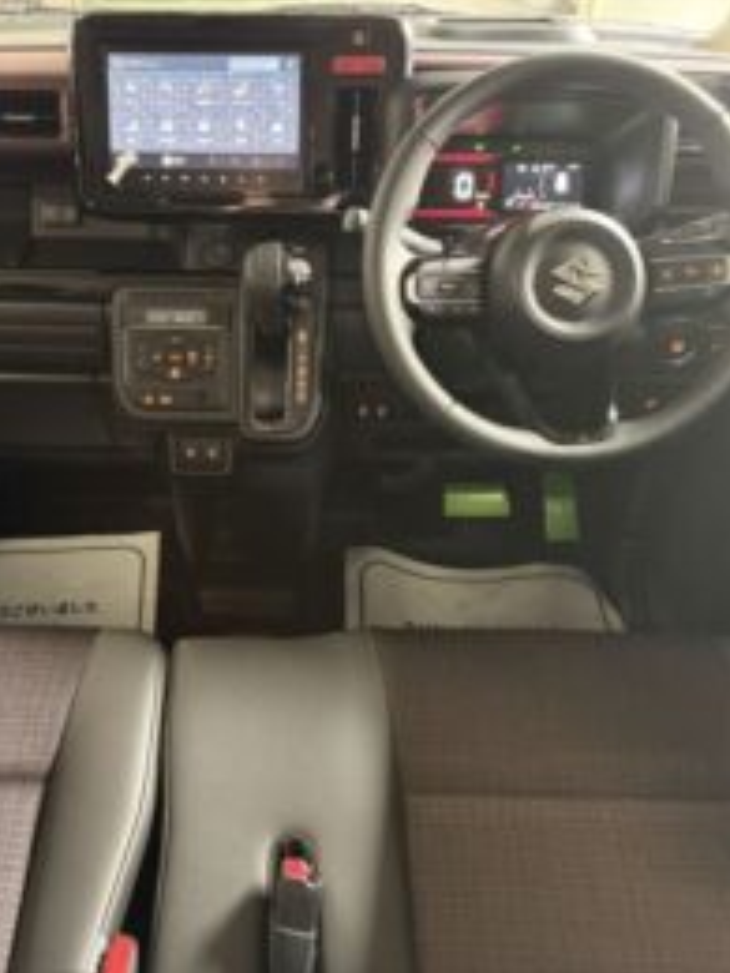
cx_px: 258
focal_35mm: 35
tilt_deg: -34.3
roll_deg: -0.1
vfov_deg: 52.6
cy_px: 485
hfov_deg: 40.3
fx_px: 984
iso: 500
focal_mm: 5.96
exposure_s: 1/25
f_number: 1.6
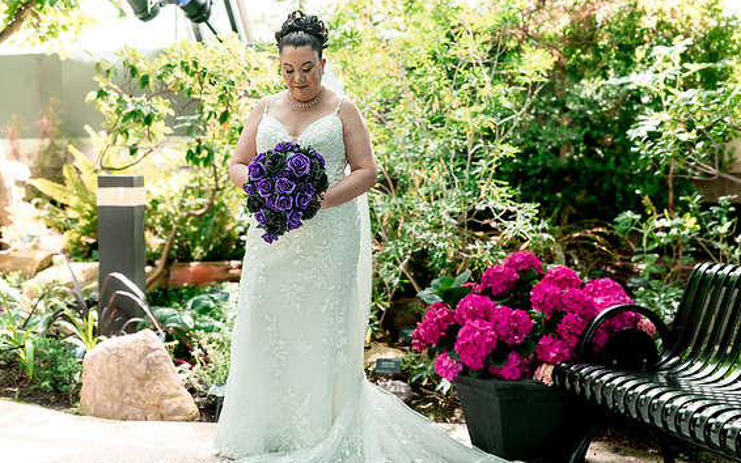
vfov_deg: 27.4
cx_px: 377
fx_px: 949
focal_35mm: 47
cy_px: 219
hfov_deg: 42.6
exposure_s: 1/160
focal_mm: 45
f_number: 4.5
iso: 200
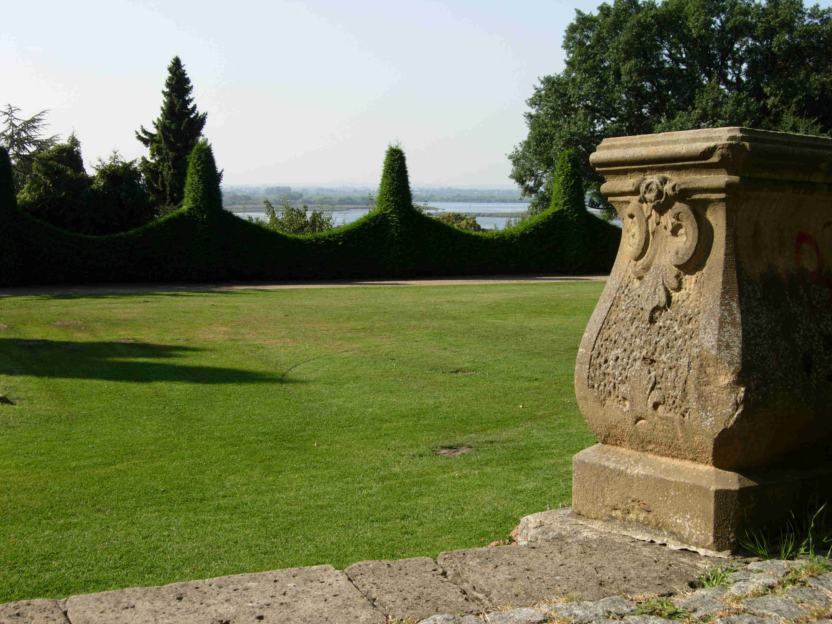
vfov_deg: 30.3
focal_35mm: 48
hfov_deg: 39.7
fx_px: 1154
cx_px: 416
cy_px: 312
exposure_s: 1/249
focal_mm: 10.1
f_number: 5.4
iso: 50
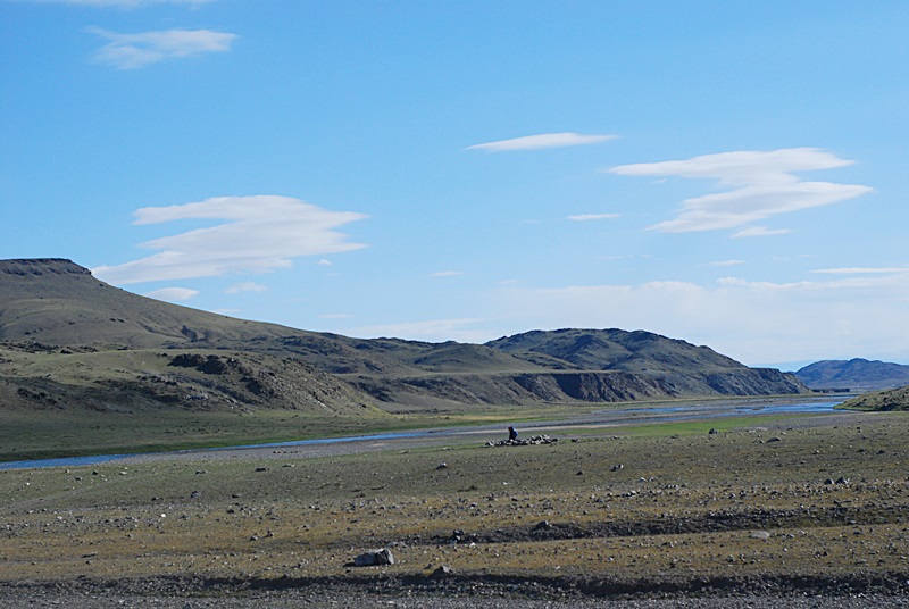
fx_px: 1897
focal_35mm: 75
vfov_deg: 18.2
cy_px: 304
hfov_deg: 27.0
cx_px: 454
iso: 400
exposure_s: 1/3200
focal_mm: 50
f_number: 5.6
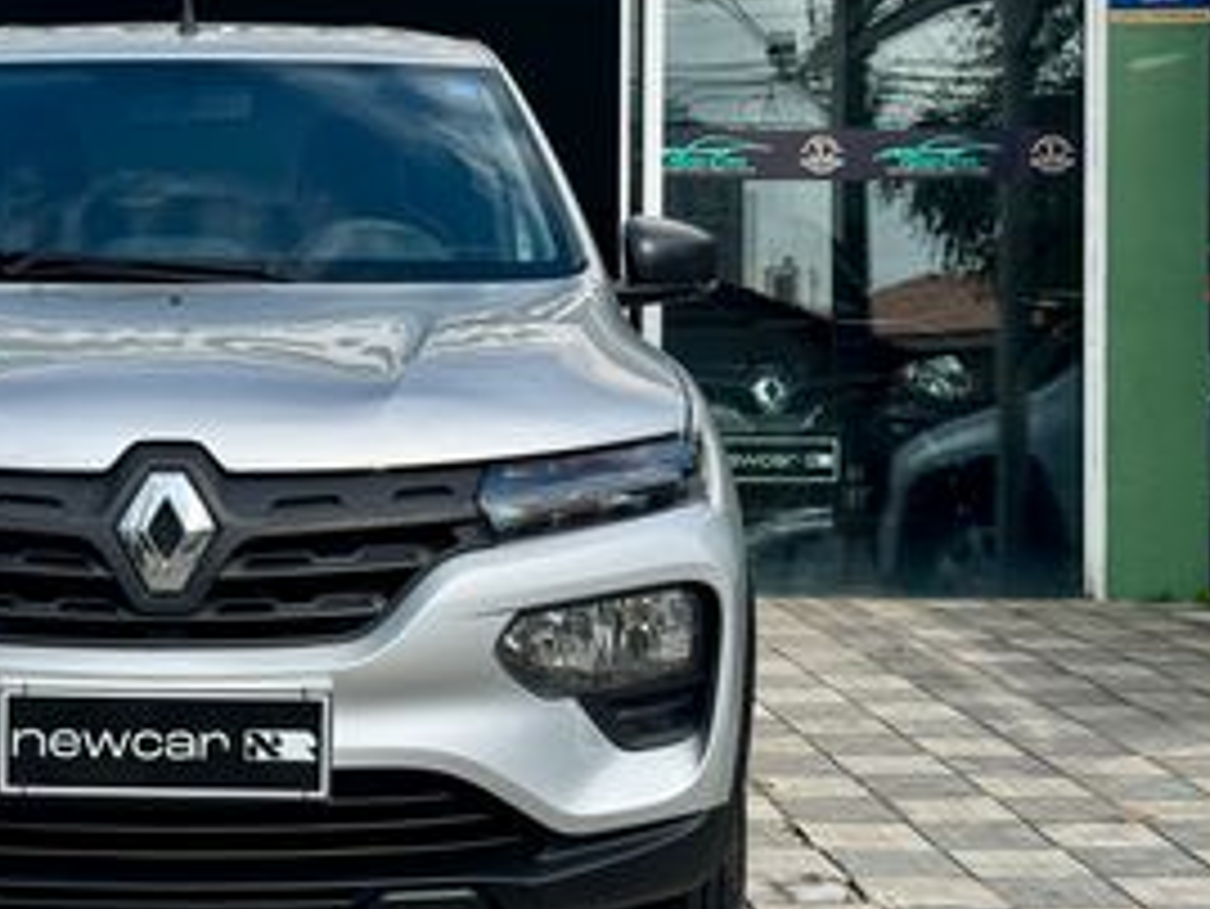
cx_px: 166
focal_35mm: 84
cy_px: 459
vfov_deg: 17.6
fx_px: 2938
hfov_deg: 22.8
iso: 64
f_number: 1.78
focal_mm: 6.76
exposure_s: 1/4310
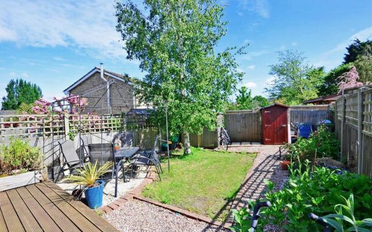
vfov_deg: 71.3
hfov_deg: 97.8
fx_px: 162
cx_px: 183
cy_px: 119
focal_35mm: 16
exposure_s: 1/40
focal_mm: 10
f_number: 16
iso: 200
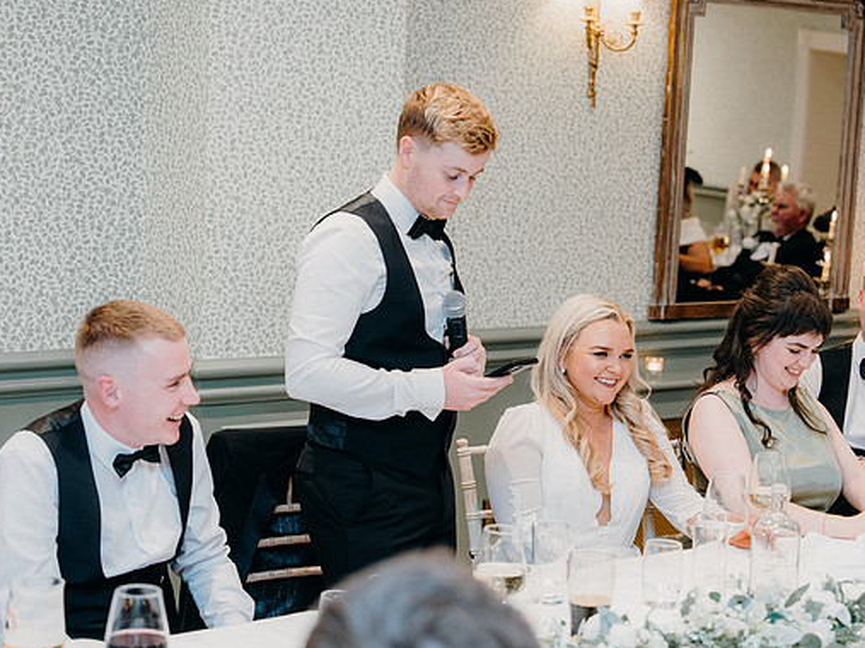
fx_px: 1924
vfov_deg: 19.1
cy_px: 320
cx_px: 474
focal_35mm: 77
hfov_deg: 25.3
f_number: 3.5
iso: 2500
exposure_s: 1/160
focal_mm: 70
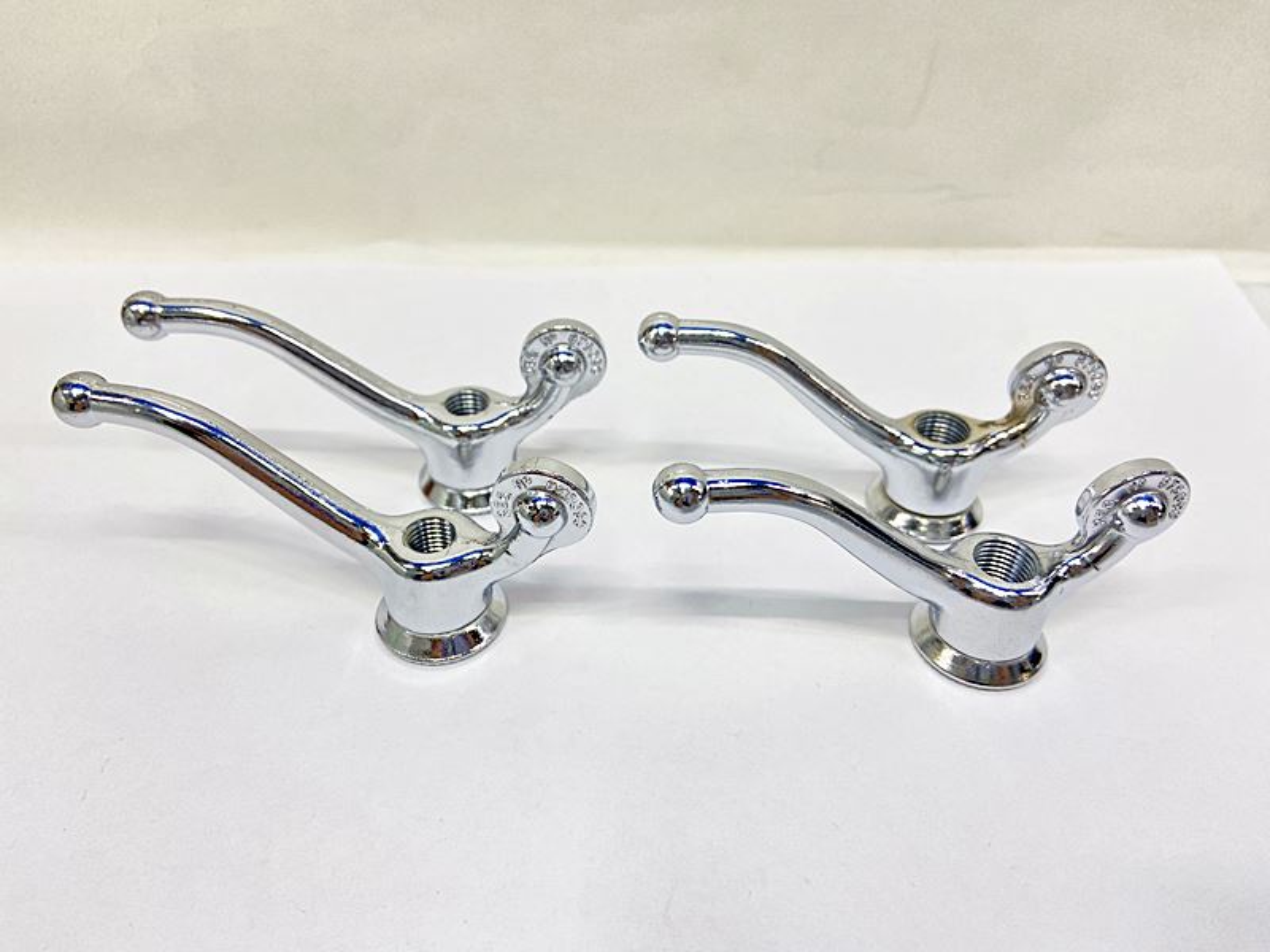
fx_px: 954
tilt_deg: -39.3
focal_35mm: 26
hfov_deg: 67.3
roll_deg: -1.8
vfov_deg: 53.1
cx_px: 635
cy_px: 476
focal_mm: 4.25
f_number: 1.8
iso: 125
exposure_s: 1/100
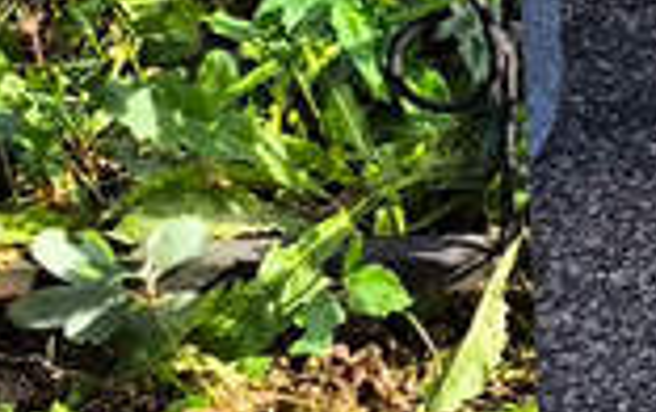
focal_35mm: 271
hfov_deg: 7.7
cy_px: -265
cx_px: 717
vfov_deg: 4.8
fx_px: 4852
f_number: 1.7
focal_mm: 4.71
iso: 50
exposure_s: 1/403
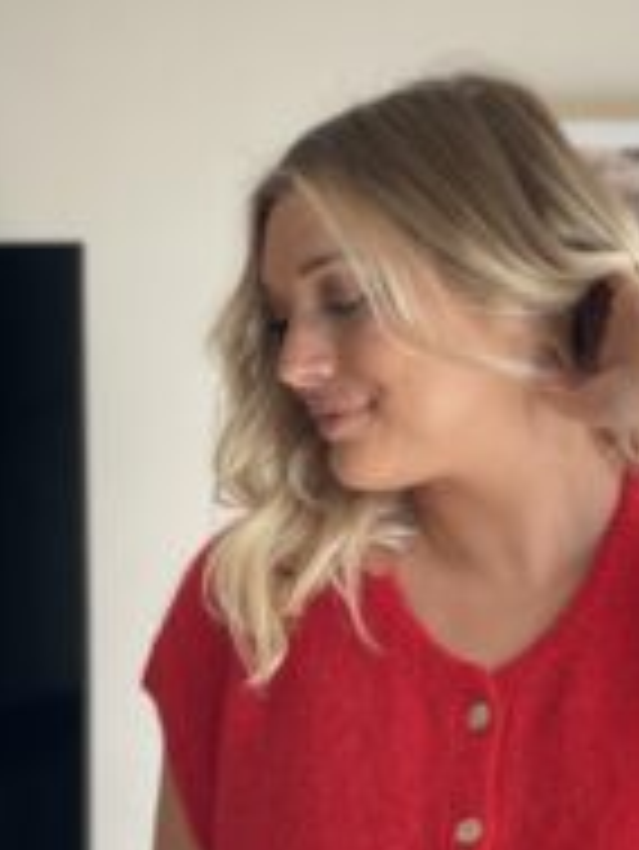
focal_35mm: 110
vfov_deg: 17.8
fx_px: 2704
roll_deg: +0.1
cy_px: 643
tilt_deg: -1.9
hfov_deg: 13.3
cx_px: 657
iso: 32
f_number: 2
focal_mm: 6
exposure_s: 1/266
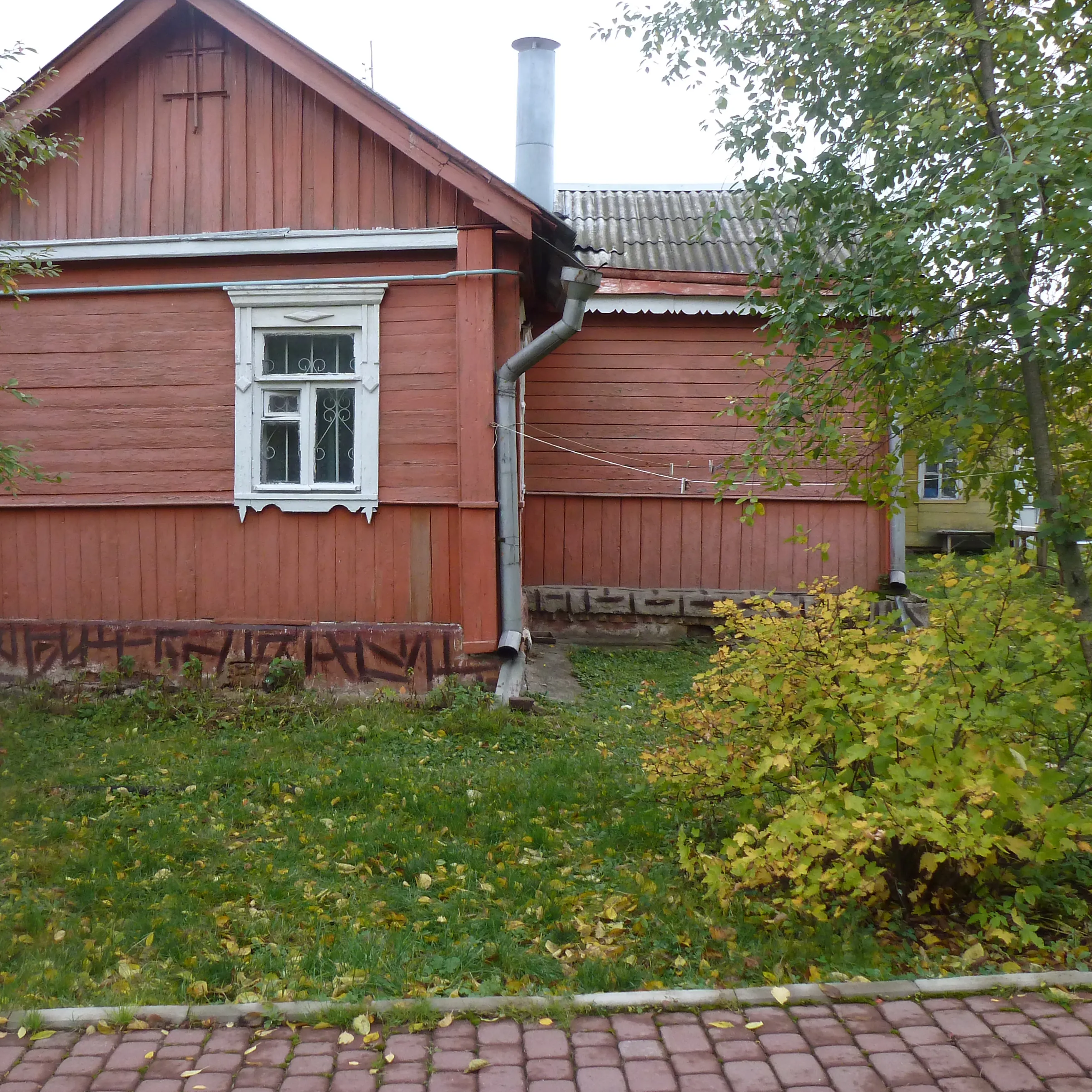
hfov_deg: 46.8
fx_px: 1249
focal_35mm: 35
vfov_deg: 47.0
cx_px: 408
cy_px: 442
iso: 160
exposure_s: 1/60
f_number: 3.3
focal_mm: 4.3
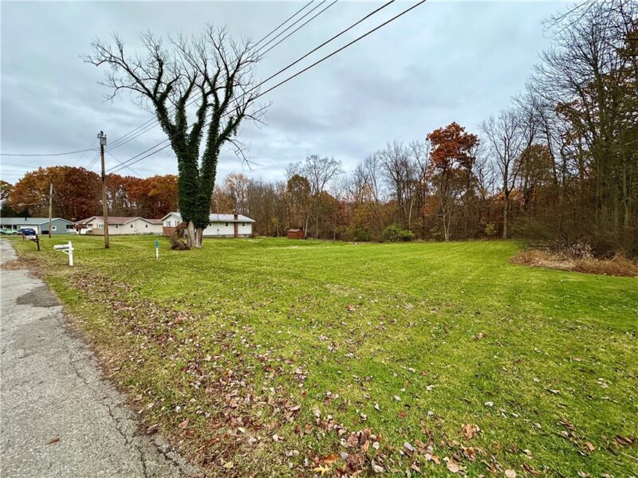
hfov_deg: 102.1
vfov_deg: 85.7
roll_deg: -0.1
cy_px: 239
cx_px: 319
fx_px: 258
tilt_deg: -3.1
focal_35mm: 14
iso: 100
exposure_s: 1/99
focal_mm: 2.22
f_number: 2.2
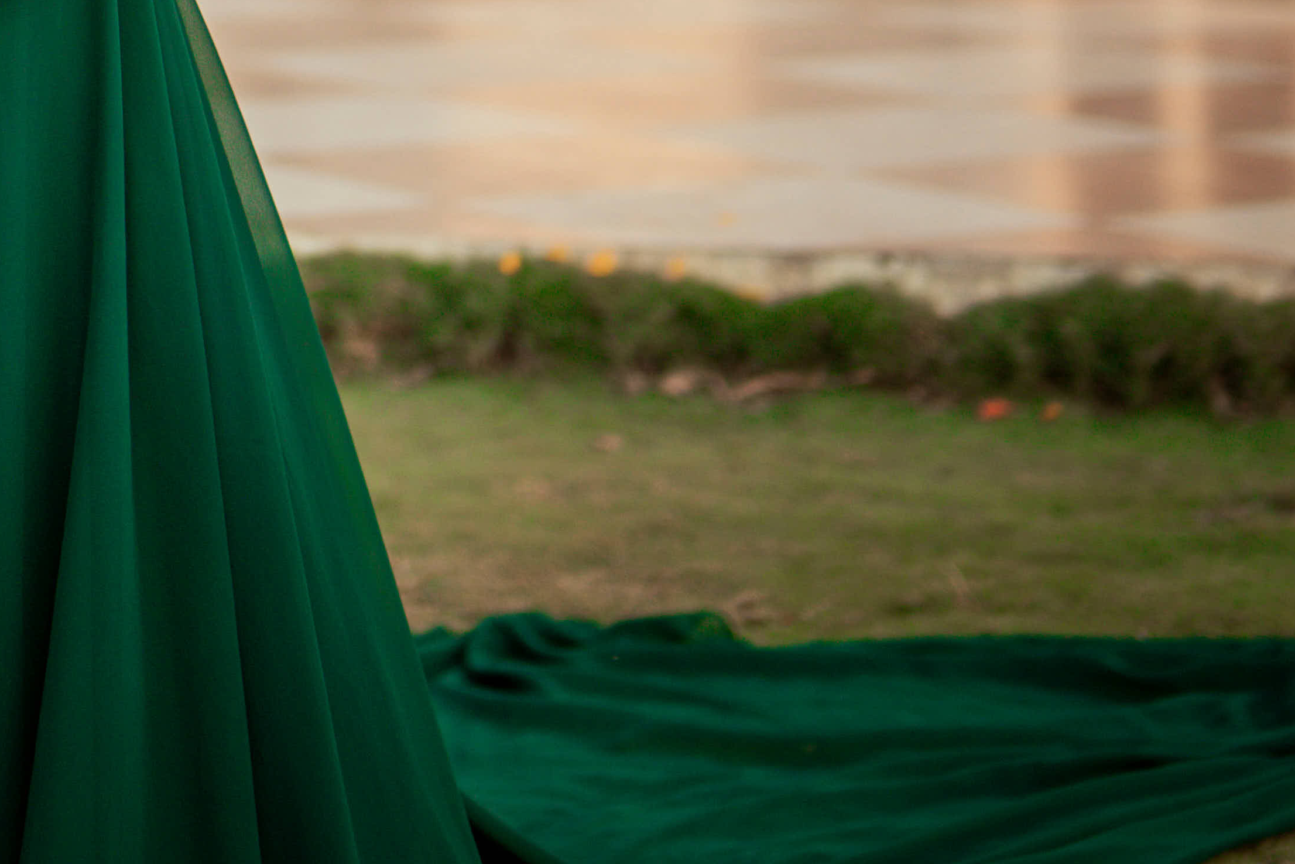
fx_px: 6331
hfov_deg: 11.4
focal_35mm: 176
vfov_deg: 7.7
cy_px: -426
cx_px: -403
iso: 250
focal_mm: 50
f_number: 1.4
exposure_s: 1/2000
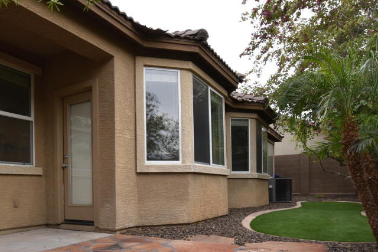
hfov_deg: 66.9
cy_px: 192
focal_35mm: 27
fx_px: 284
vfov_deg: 46.1
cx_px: 157
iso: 400
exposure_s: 1/200
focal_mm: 10
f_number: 7.1
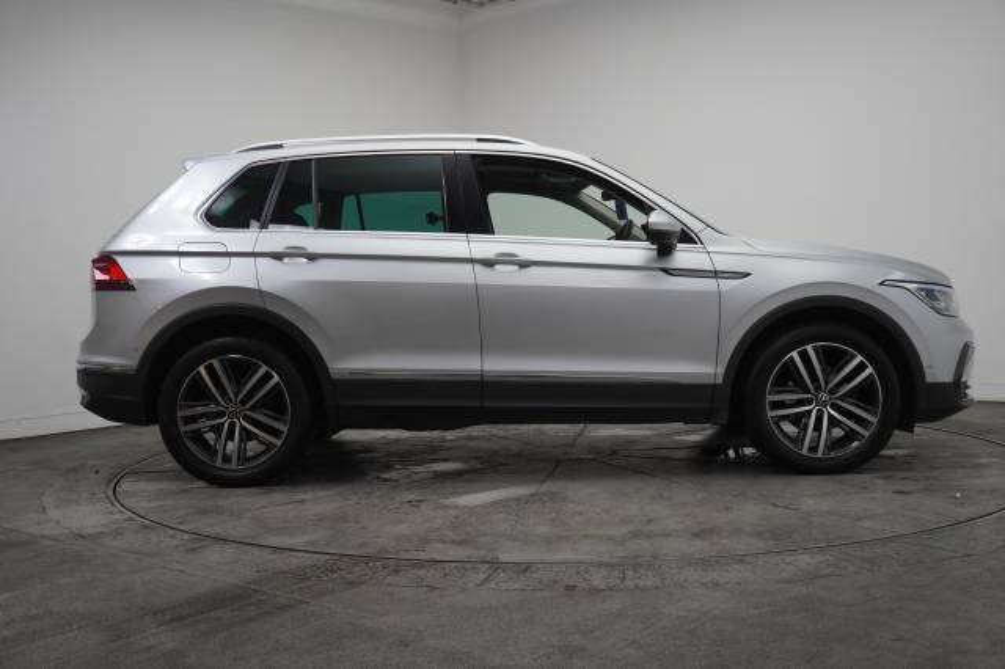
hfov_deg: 53.2
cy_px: 334
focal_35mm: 36
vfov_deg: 36.8
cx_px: 502
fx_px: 1004
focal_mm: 24
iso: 800
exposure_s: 1/200
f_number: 4
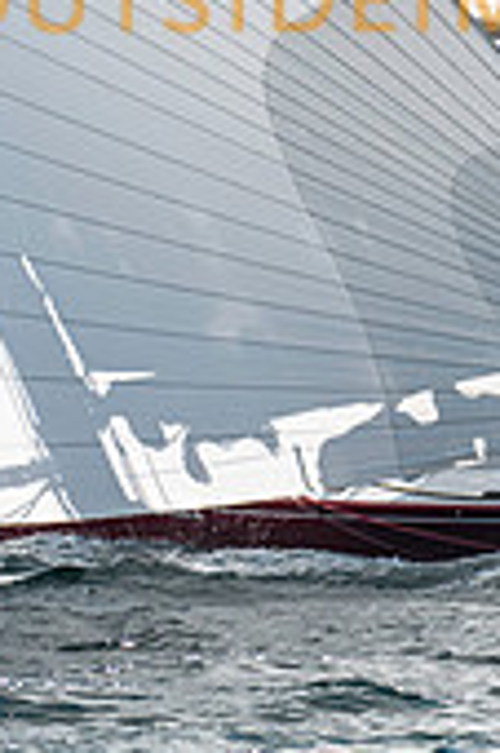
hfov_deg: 1.3
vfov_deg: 1.9
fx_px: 22398
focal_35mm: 1073
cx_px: 429
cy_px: -18
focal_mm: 270
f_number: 5.6
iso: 400
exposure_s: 1/3200
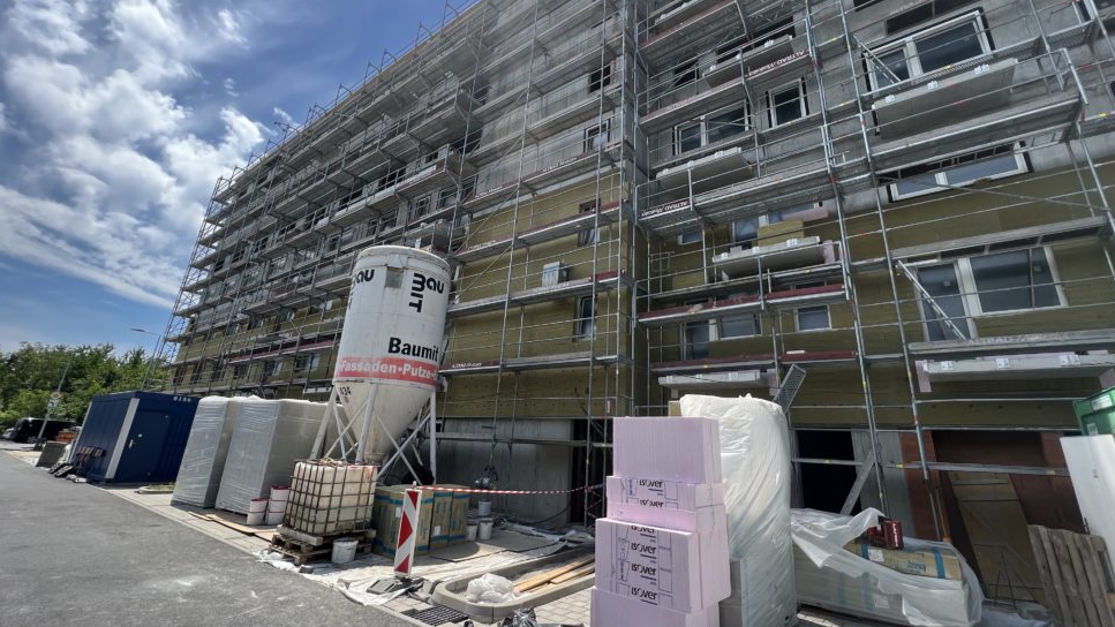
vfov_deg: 70.4
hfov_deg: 103.0
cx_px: 565
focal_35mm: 15
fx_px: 443
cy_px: 286
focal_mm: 1.57
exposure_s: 1/1014
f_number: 1.8
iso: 32
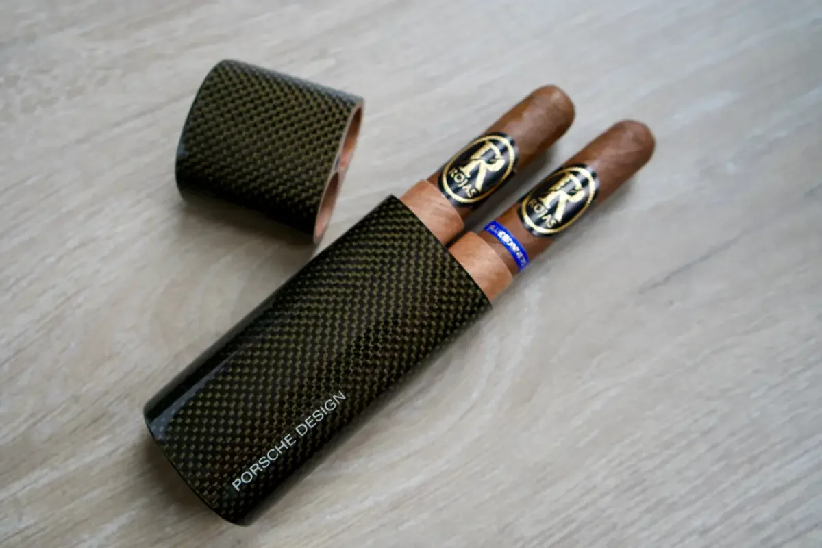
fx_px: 776
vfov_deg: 38.9
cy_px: 274
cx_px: 411
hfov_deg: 55.8
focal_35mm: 34
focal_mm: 34
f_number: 4
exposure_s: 1/60
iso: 320
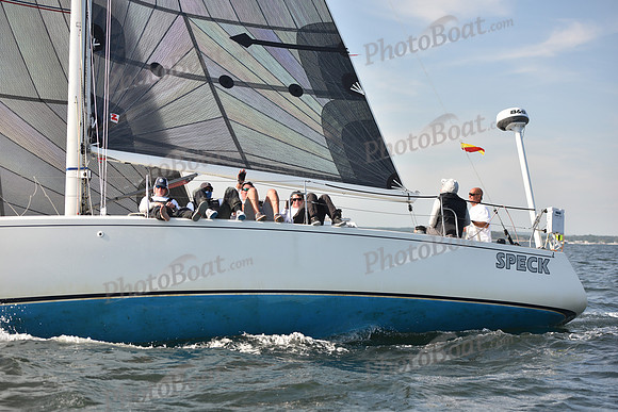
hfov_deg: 28.8
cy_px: 206
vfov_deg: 19.5
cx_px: 309
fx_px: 1202
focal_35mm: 70
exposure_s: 1/640
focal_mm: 70
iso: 250
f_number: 4
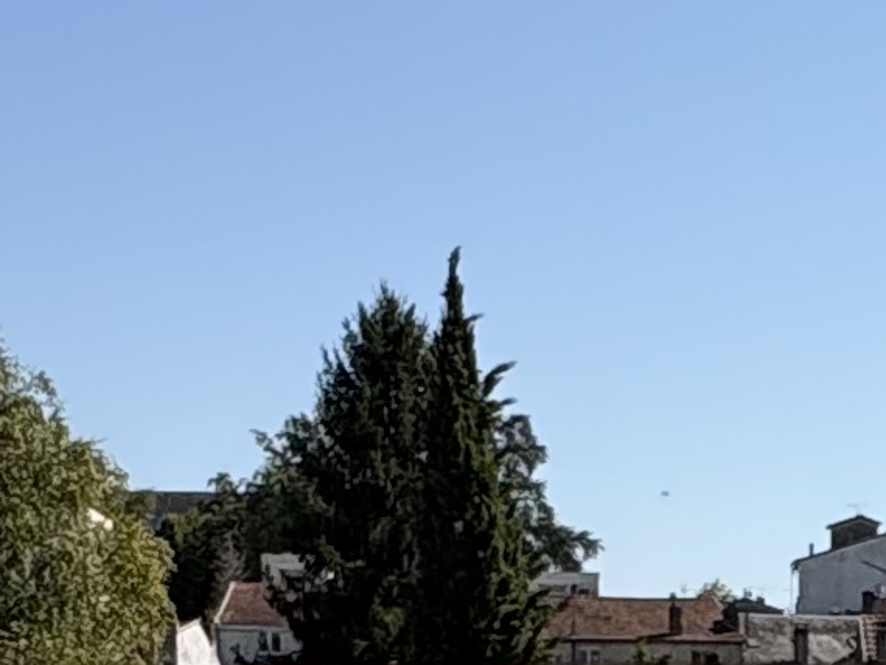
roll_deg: +1.0
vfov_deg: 13.0
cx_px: 869
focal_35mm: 99
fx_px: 2535
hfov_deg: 19.3
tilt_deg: -13.4
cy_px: 1333
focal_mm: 2.22
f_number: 2.2
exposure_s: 1/2273
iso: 50
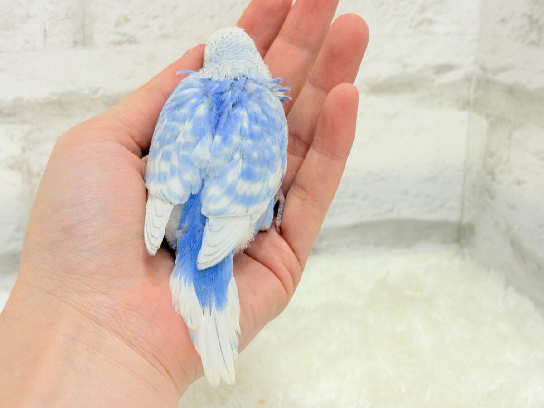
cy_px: 204
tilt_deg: -20.2
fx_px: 817
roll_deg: +1.0
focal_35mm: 52
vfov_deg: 28.0
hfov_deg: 36.8
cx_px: 272
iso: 40
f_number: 1.6
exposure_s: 1/50
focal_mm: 5.96
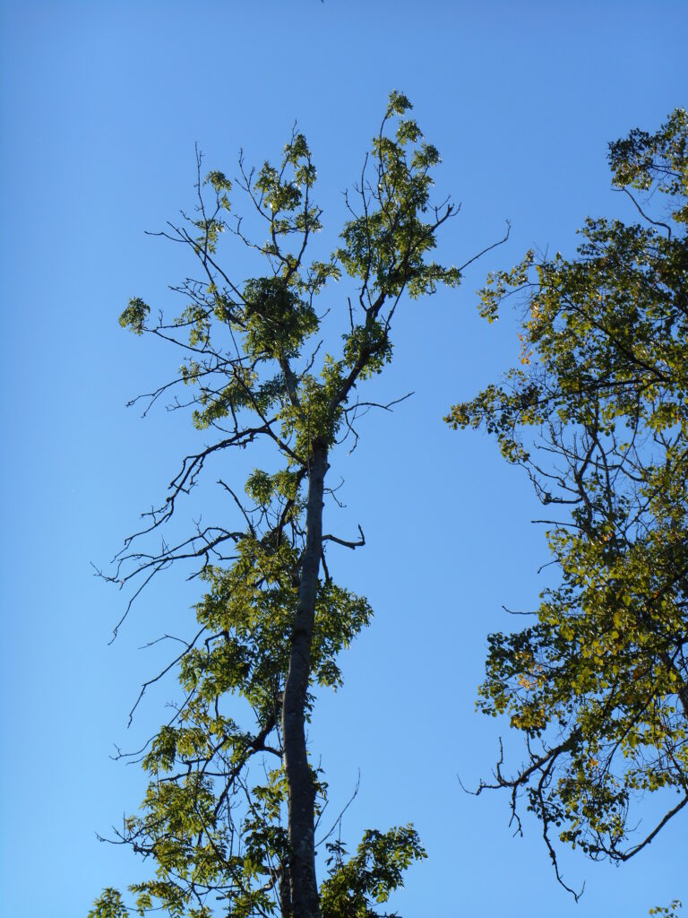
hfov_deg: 16.1
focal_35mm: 92
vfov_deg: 21.3
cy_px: 459
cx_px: 344
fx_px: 2438
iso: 80
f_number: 4.9
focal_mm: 16.4
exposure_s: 1/500
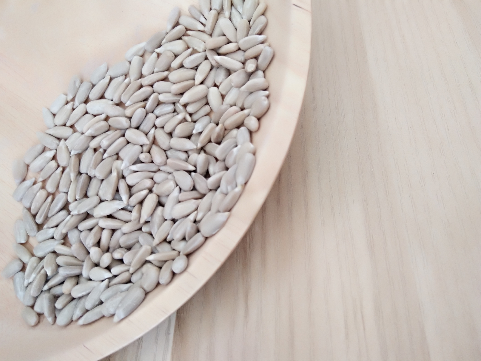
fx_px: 292
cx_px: 240
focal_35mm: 21
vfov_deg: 63.4
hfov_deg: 79.0
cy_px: 180
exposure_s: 1/50
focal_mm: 3.66
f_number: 2.2
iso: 70
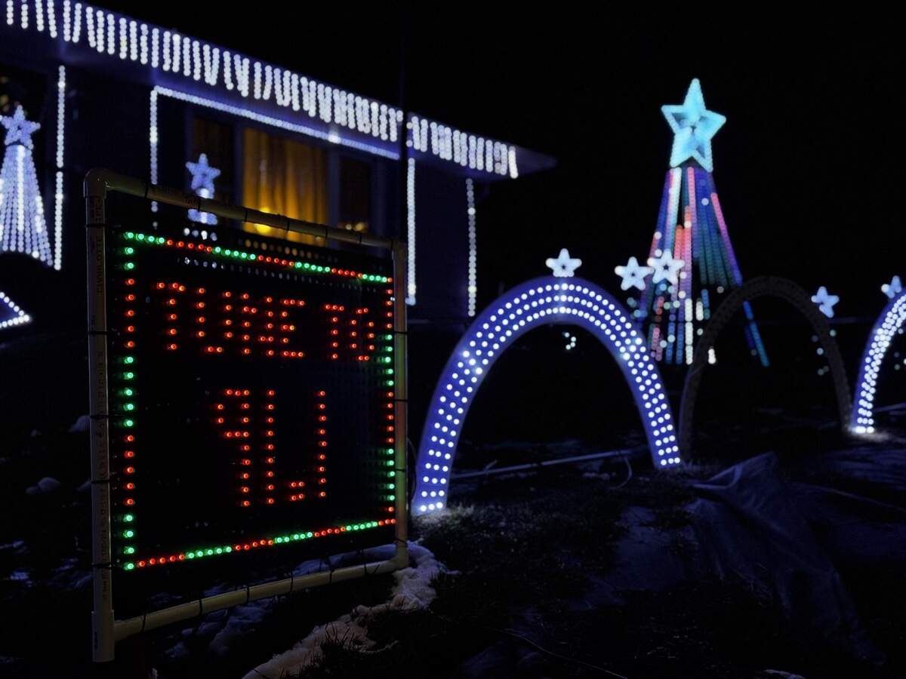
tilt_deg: +7.1
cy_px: 340
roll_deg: +0.9
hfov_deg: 39.7
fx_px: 1256
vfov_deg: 30.3
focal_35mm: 48
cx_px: 453
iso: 800
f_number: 1.78
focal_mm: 6.76
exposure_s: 1/25
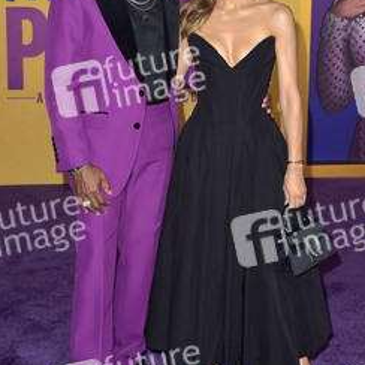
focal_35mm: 67
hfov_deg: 25.7
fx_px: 799
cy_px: 157
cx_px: 173
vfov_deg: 25.7
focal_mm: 48
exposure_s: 1/250
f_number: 6.3
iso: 320
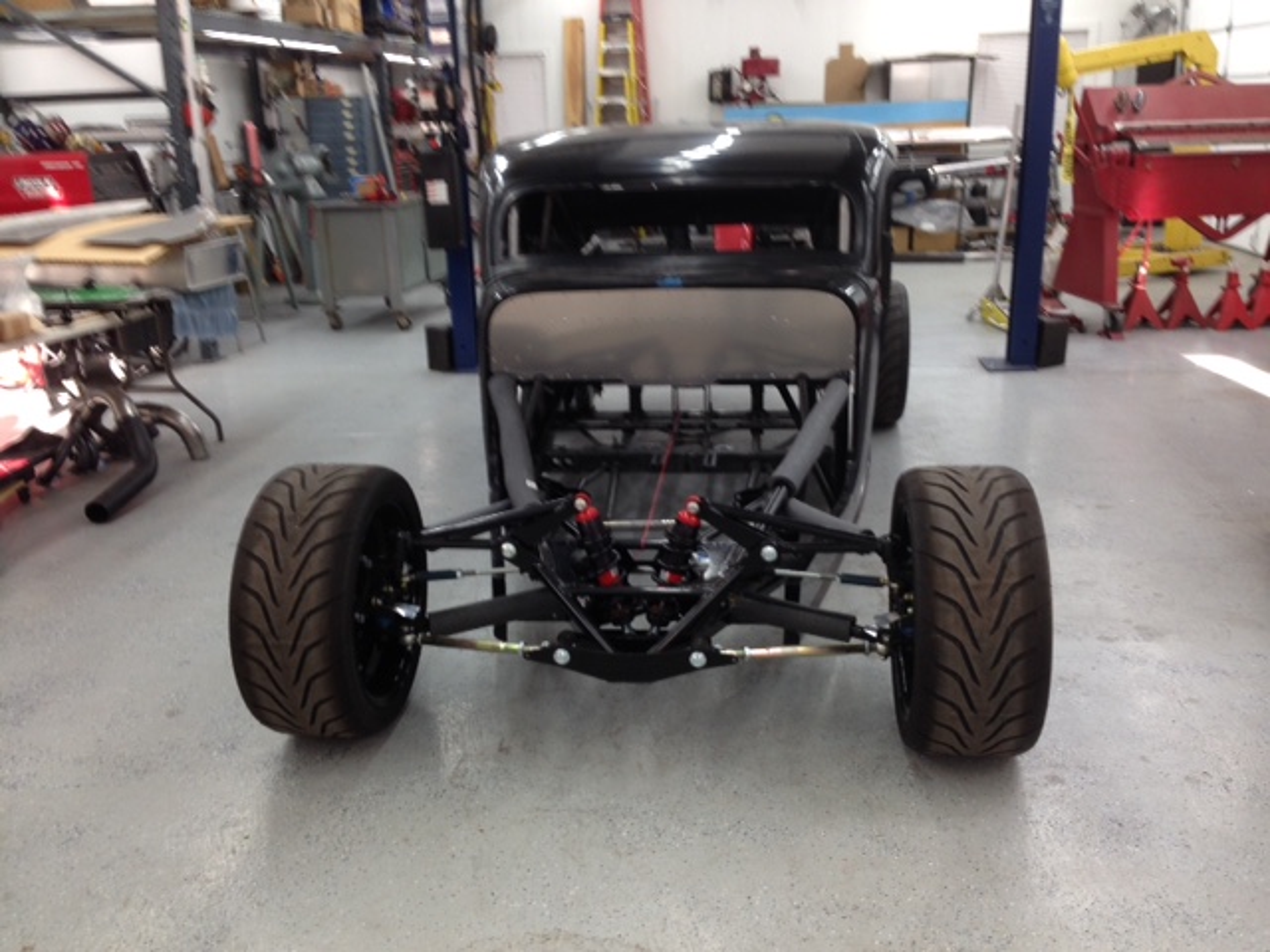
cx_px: 635
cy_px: 476
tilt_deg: -16.7
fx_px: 1211
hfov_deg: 55.4
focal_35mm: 33
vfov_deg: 42.9
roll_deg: +2.6
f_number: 2.4
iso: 50
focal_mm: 4.12
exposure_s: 1/27
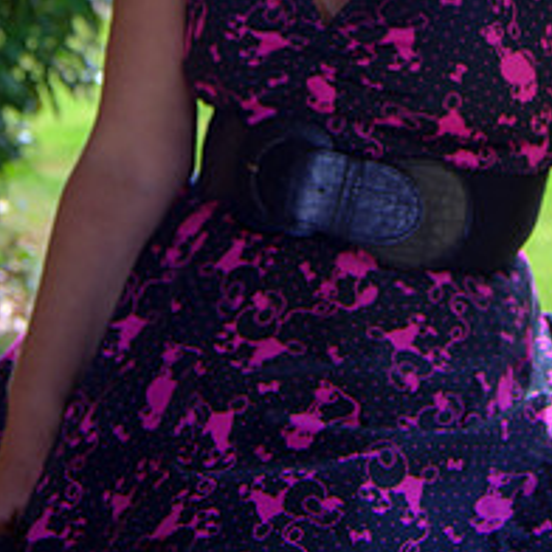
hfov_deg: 19.7
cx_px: 325
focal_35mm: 88
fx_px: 1588
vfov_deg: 18.9
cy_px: -68
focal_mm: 30
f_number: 4.5
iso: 100
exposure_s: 1/200
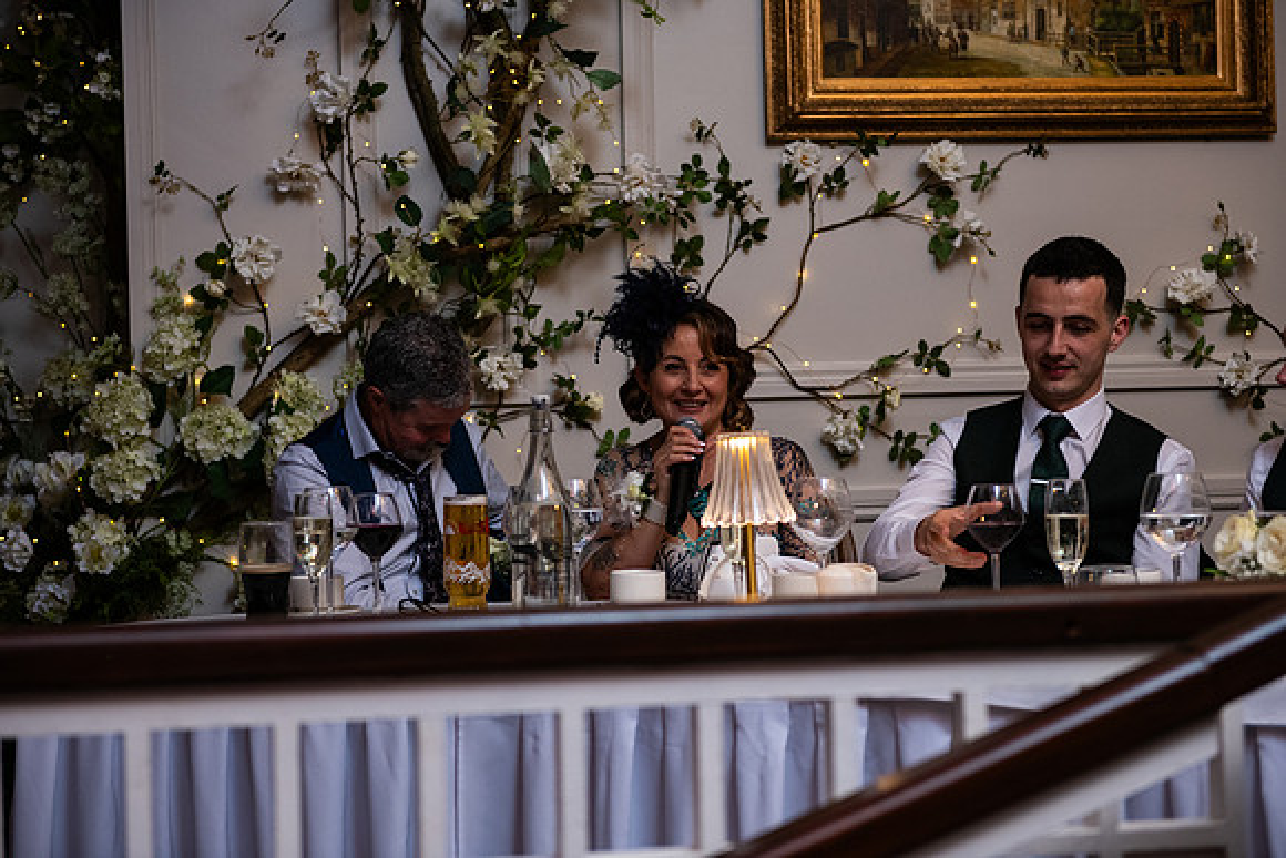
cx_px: 643
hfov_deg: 28.8
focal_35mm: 70
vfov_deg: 19.5
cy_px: 429
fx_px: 2501
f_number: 3.5
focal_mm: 70
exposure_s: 1/160
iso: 1000
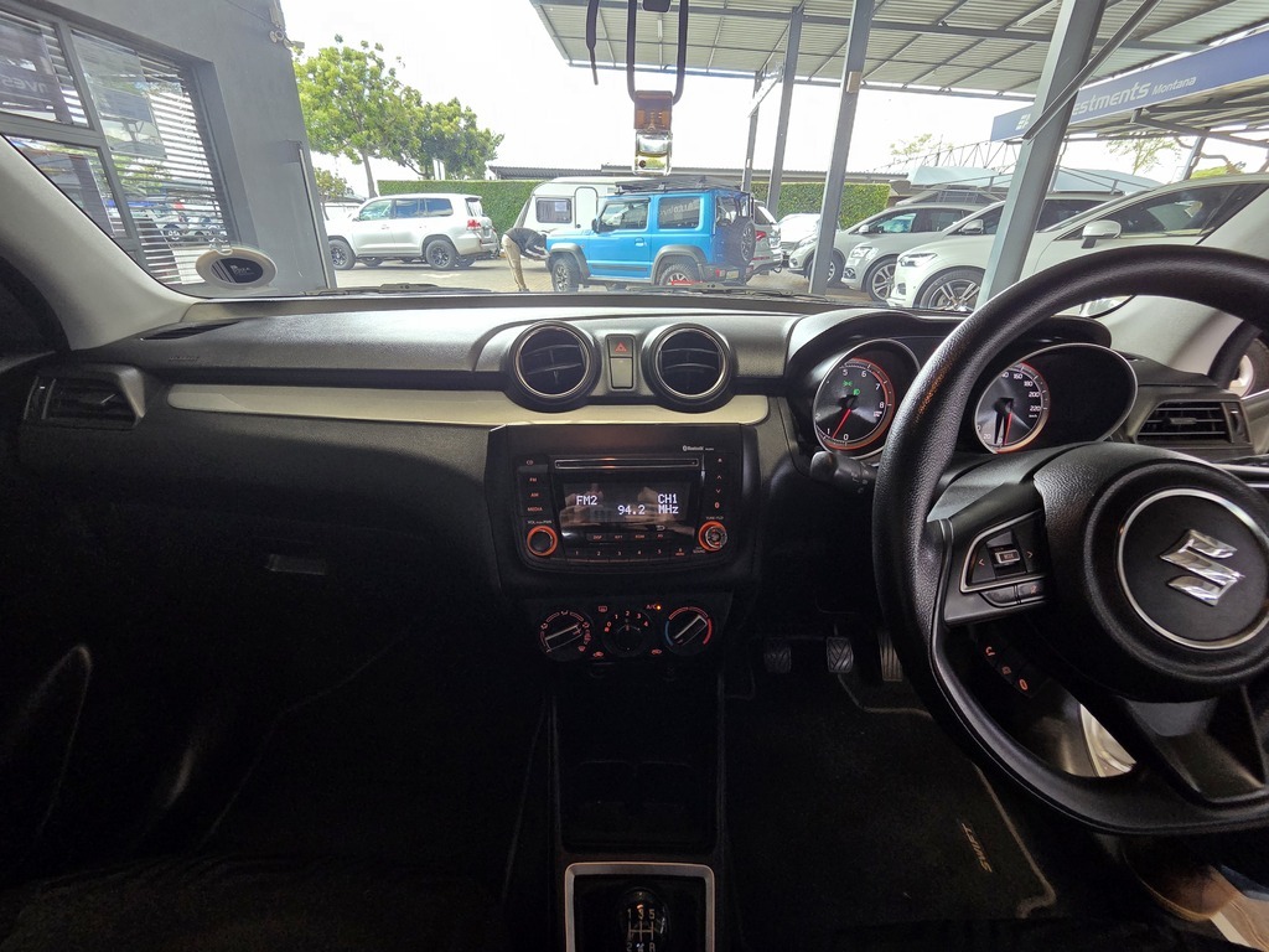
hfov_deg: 106.2
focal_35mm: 13
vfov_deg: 89.9
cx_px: 634
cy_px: 476
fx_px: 477
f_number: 2.2
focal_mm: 2.2
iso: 160
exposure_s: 1/100
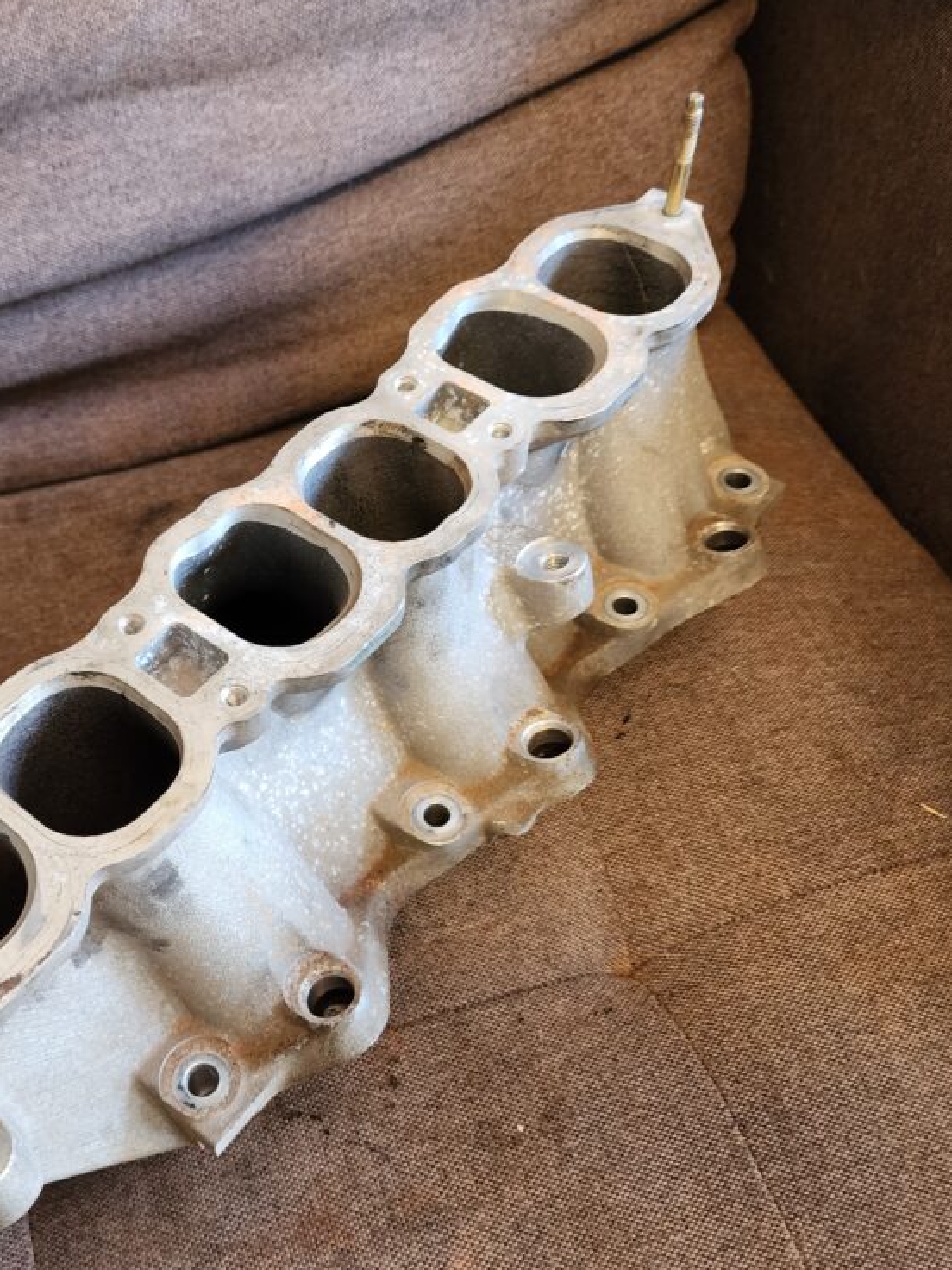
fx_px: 1173
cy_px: 676
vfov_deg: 56.8
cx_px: 300
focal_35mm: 32
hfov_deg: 43.4
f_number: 1.8
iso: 640
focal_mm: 6.4
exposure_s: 1/60
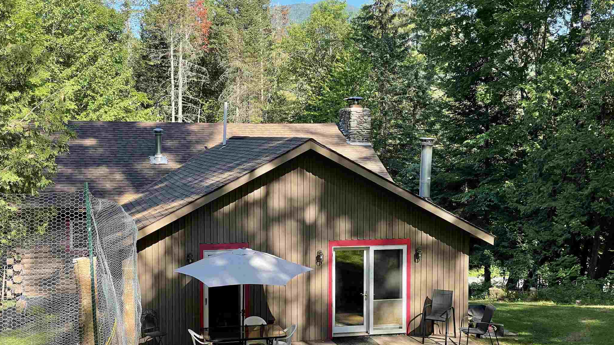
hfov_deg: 36.6
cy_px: 216
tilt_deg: -5.3
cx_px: 306
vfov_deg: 21.0
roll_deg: +0.1
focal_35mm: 57
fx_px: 928
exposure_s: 1/304
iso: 25
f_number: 2
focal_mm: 6
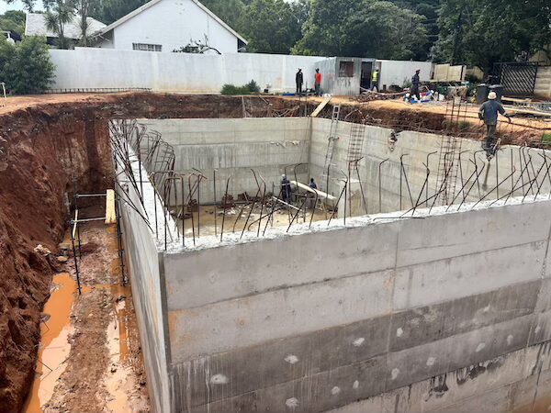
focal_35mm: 26
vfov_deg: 53.1
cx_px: 276
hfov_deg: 67.3
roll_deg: -2.1
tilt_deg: -16.1
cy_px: 206
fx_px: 414
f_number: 1.6
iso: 50
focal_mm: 5.96
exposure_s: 1/1984
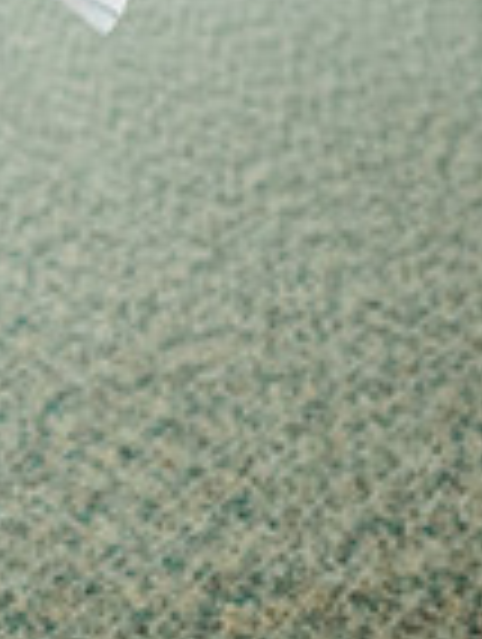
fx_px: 1740
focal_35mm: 94
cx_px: -252
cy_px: -29
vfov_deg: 20.1
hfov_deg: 14.6
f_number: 1.8
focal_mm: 24
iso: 2000
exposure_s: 1/100
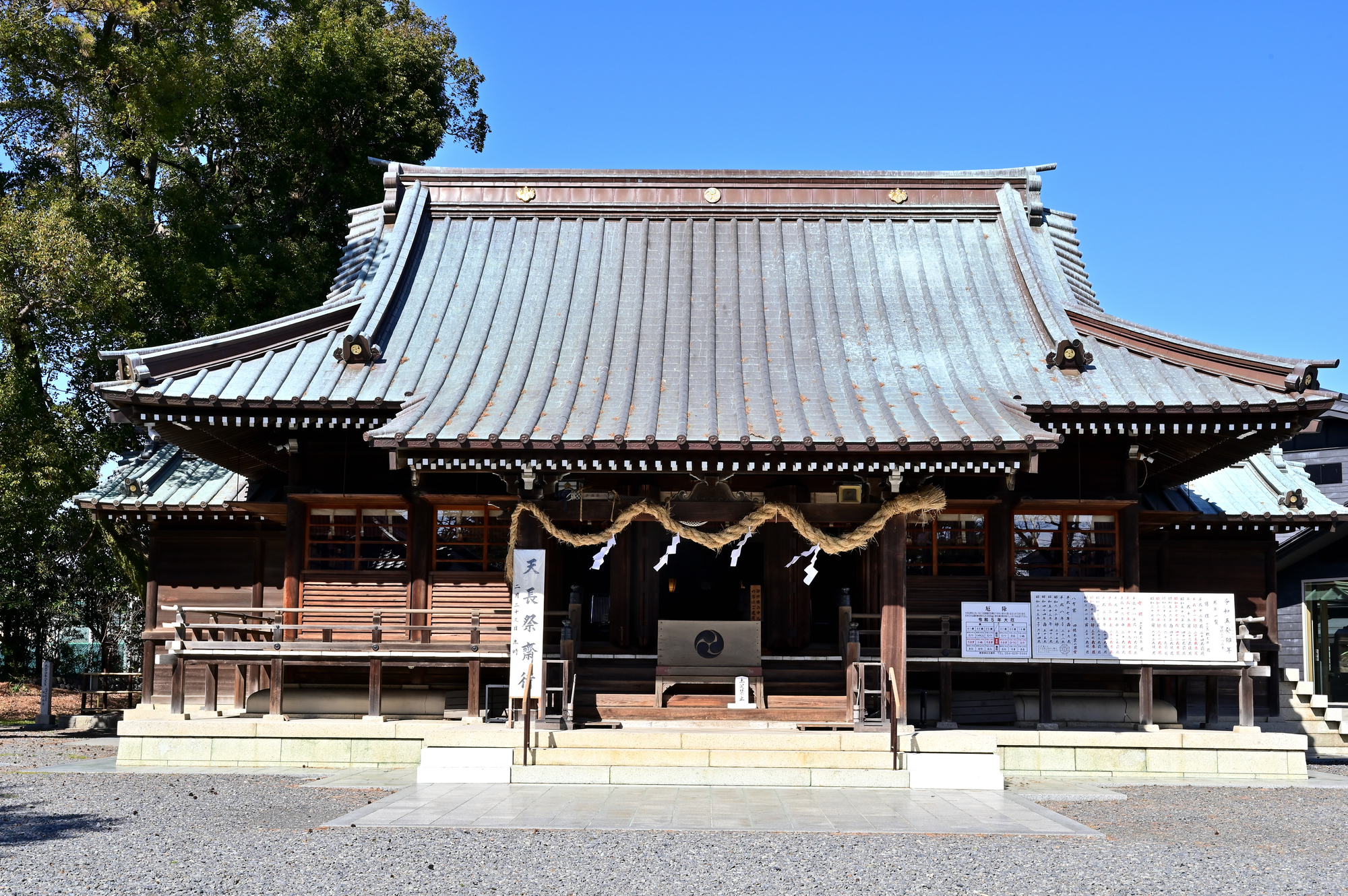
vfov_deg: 29.8
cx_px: 674
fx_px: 1684
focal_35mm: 45
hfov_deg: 43.6
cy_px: 448
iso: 200
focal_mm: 45
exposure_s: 1/125
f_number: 18
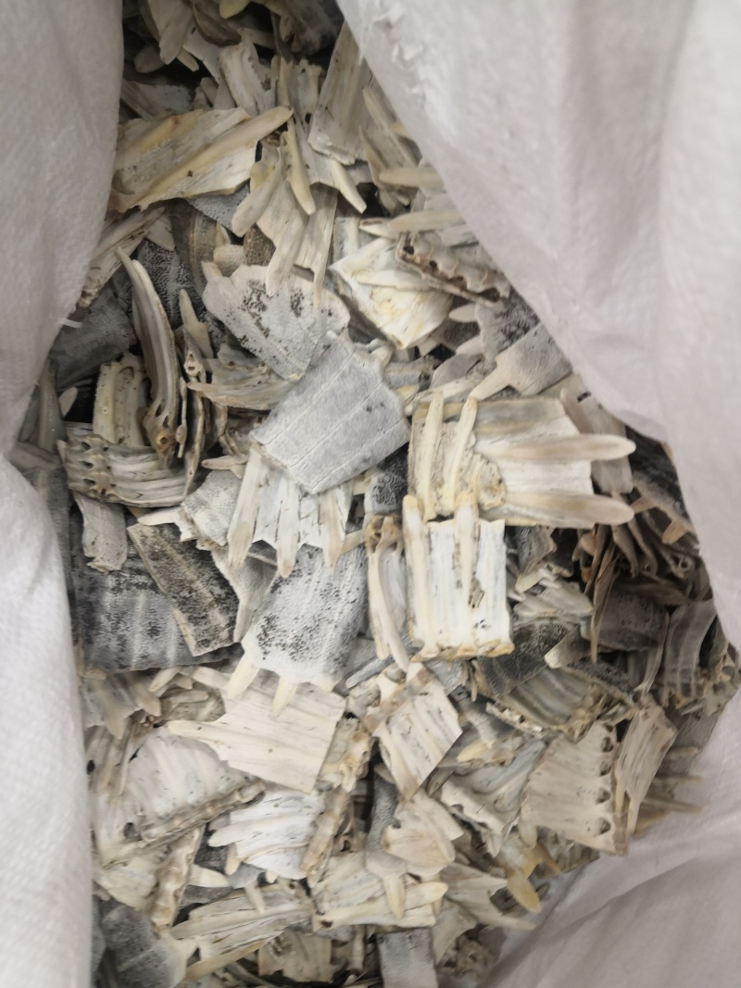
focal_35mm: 27
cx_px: 370
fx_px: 771
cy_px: 494
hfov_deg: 51.3
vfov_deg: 65.3
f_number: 1.8
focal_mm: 3.95
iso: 250
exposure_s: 1/33.3
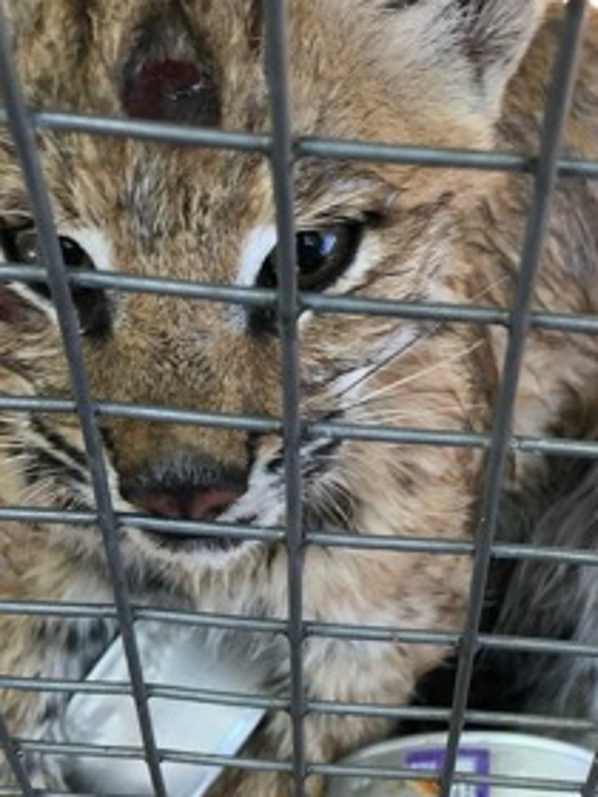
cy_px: 353
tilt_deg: -51.8
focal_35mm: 64
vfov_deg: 30.2
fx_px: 1474
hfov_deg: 22.9
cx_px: 382
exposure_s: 1/30
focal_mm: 3.99
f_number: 1.8
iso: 25
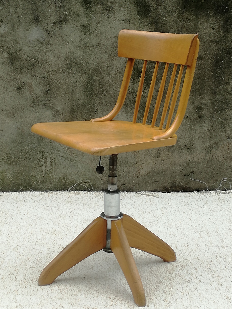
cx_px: 120
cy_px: 154
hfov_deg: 46.8
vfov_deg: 60.0
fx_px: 268
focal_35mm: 30
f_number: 2
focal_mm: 3.79
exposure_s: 1/50
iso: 64
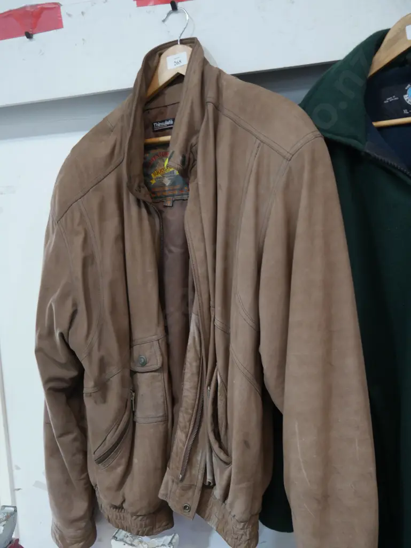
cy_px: 274
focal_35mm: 32
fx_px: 506
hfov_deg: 44.2
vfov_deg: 56.8
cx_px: 206
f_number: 3.6
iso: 1000
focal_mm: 16
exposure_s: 1/60
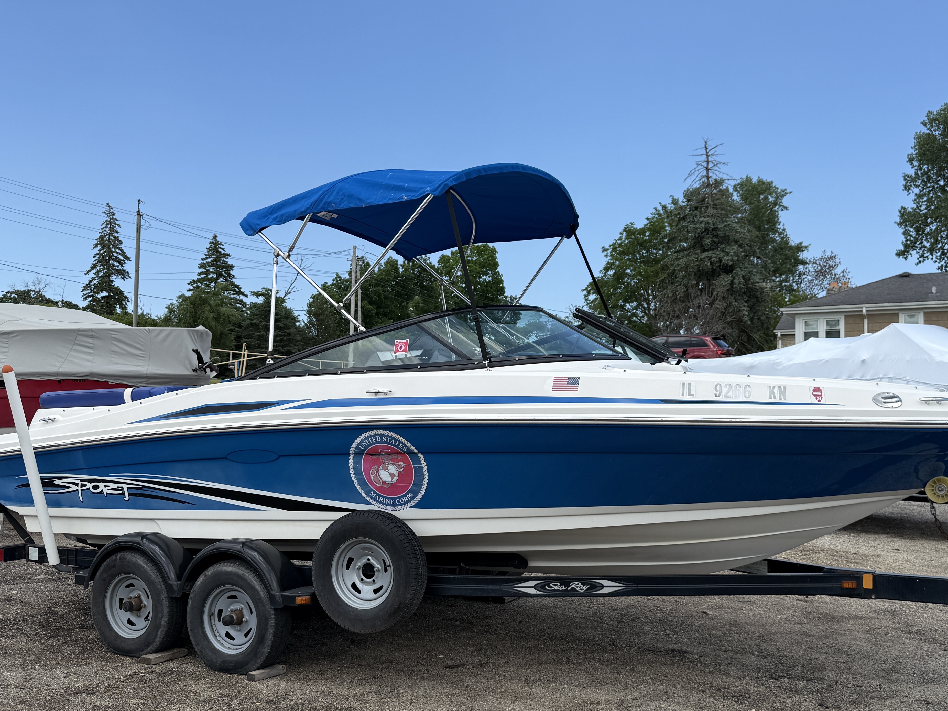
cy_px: 388
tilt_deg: +0.8
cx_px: 531
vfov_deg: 38.6
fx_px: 1013
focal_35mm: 37
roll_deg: +0.1
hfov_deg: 50.0
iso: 80
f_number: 1.78
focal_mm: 6.76
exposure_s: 1/3425
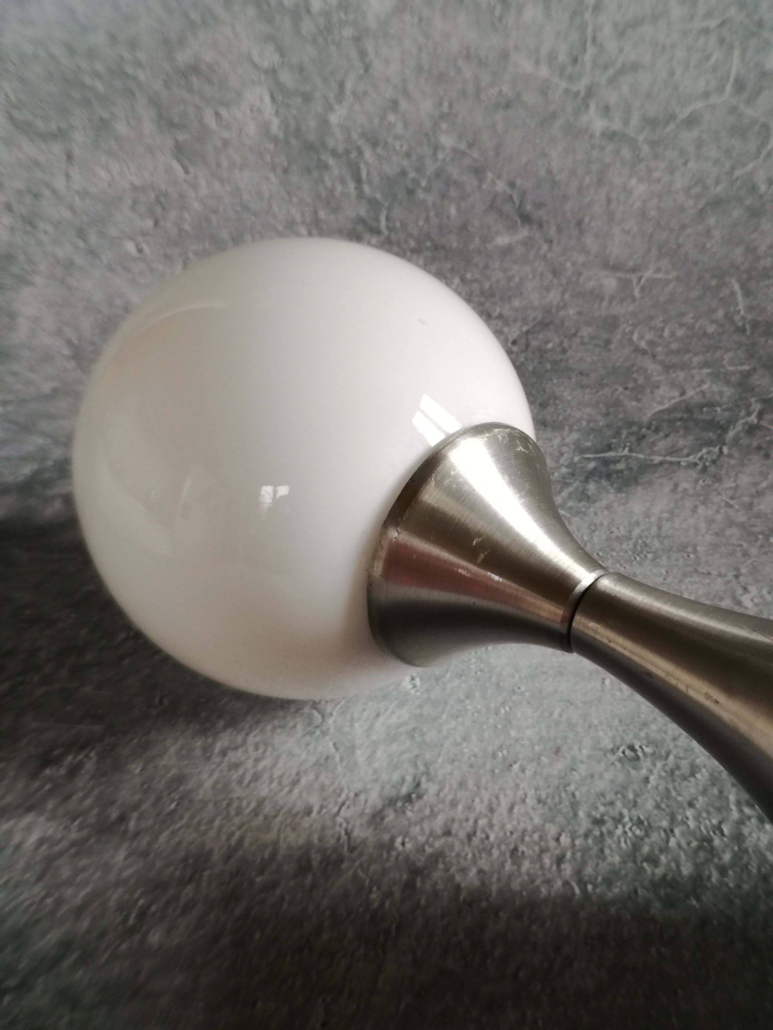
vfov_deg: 58.4
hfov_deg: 45.4
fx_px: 923
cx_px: 386
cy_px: 515
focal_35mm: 31
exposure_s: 1/100
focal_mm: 3.79
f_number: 2
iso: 100
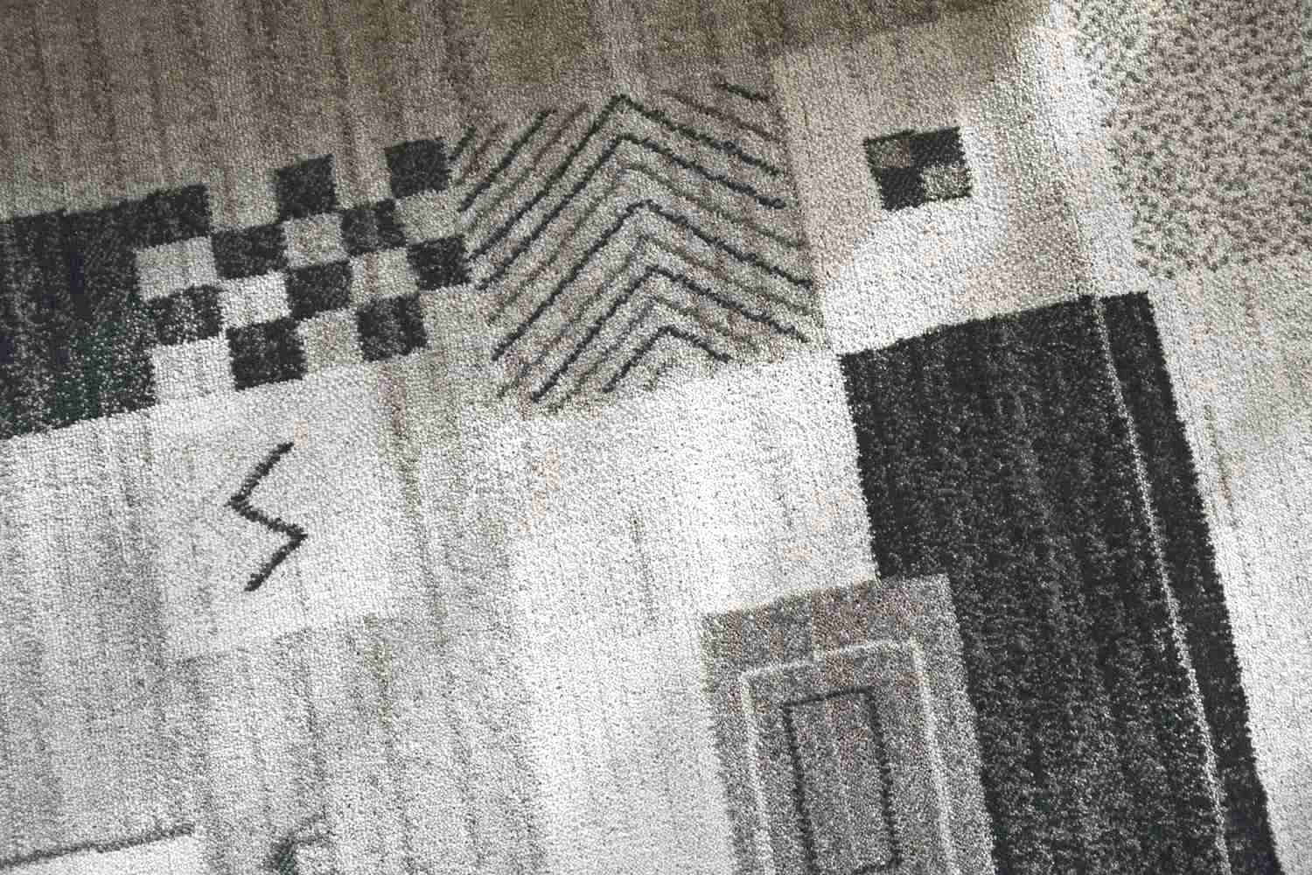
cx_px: 656
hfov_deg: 49.6
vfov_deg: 34.2
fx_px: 1421
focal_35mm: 39
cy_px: 438
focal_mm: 26
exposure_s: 1/250
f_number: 3.8
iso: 800
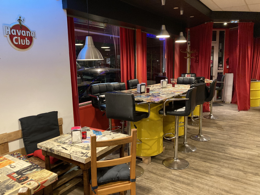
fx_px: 210
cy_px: 98
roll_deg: +0.3
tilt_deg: -8.1
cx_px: 130
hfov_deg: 63.4
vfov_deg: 49.7
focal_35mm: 28
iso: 320
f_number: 1.8
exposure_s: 1/33
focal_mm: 3.99
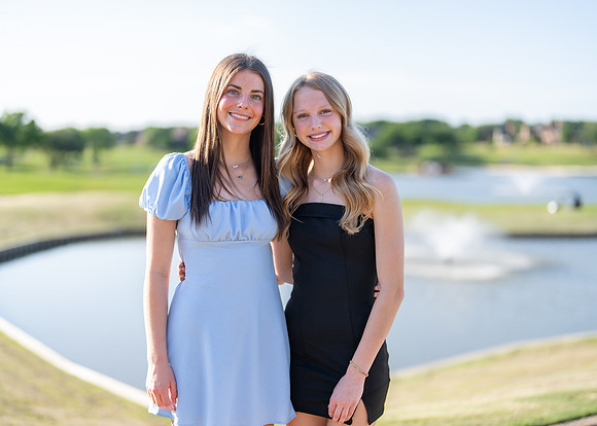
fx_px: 899
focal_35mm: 53
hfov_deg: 36.7
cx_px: 298
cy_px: 213
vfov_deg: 26.7
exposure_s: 1/2500
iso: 100
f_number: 1.2
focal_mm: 50
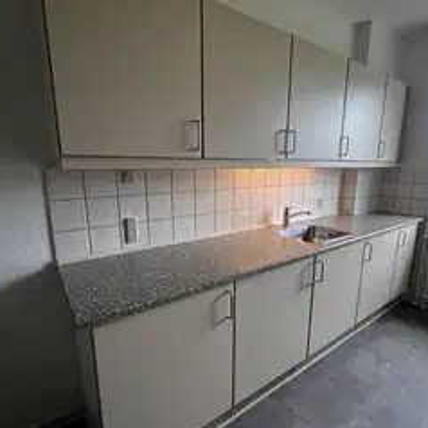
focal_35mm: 18
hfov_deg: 80.5
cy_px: 223
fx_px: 252
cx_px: 233
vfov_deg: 80.7
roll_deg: +0.0
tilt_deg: -12.2
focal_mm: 1.57
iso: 32
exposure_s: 1/106
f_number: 1.8
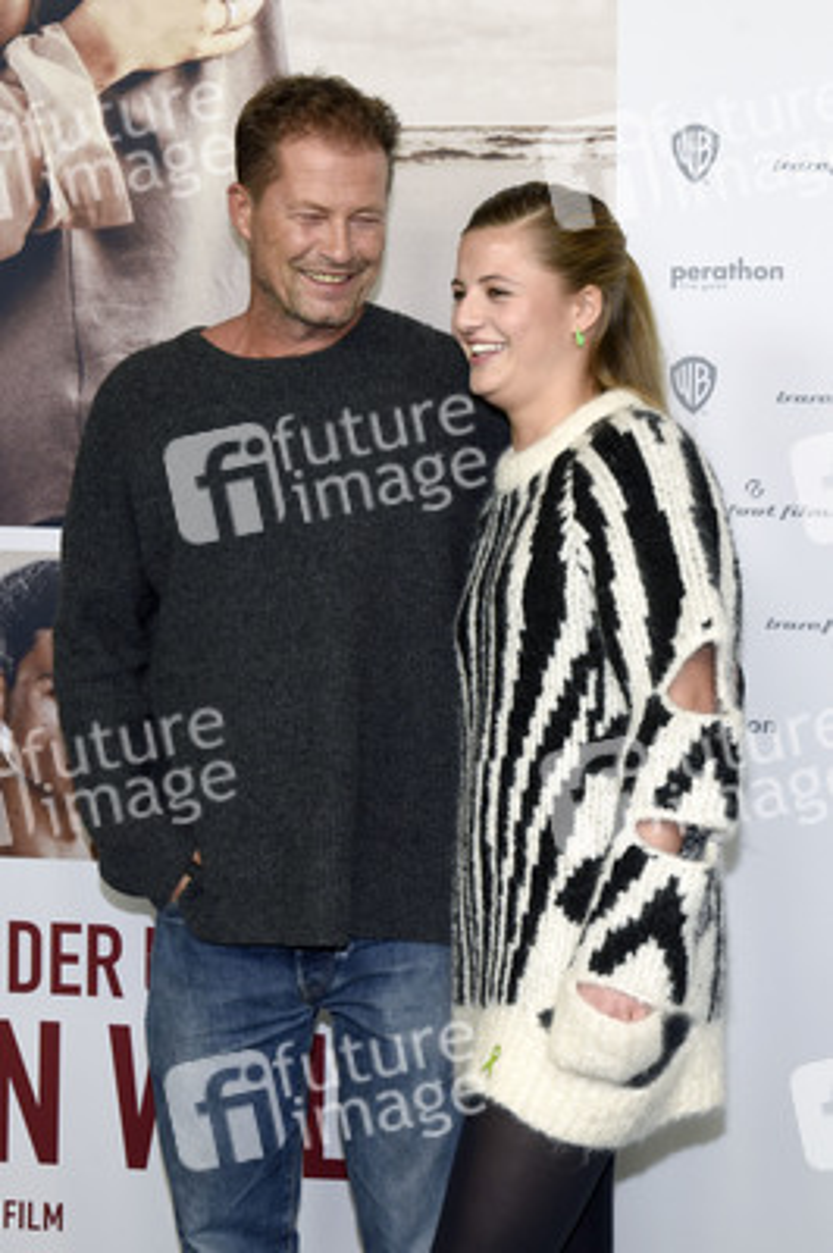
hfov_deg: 23.3
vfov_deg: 34.5
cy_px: 626
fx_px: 2016
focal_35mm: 58
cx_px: 416
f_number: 6.3
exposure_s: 1/160
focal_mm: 58
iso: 1250
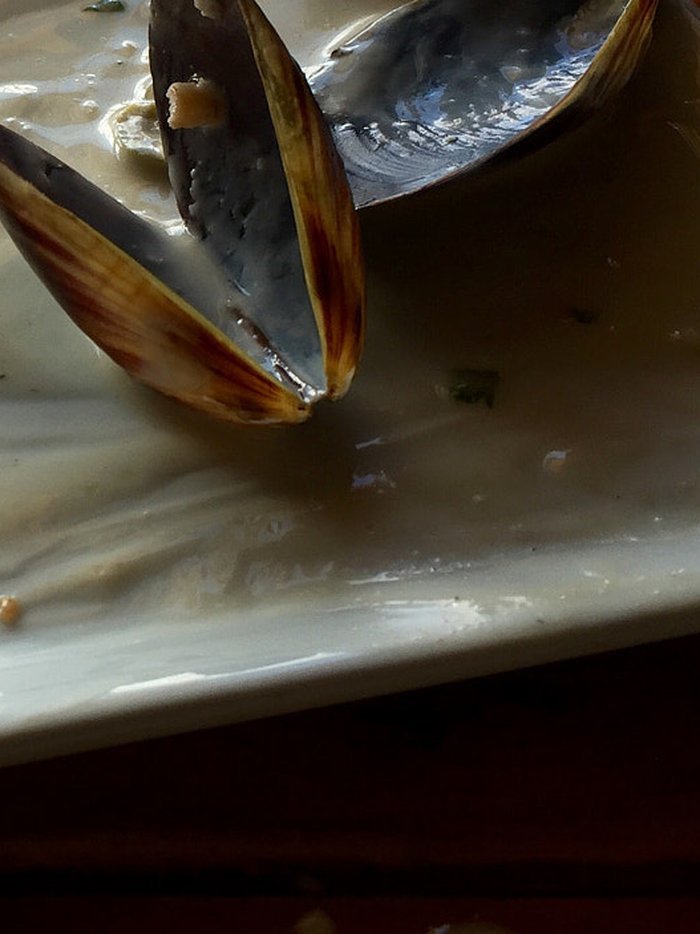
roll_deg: +2.2
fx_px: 1780
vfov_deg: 29.2
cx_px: -102
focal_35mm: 66
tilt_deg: -40.8
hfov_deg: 21.0
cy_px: 307
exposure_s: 1/120
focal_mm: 4.15
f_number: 2.2
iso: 32
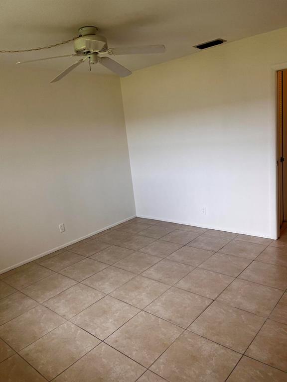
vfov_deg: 67.3
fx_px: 287
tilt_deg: -11.9
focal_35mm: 26
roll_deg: +7.8
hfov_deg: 53.1
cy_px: 191
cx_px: 144
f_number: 1.6
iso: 100
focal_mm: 5.1
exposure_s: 1/121
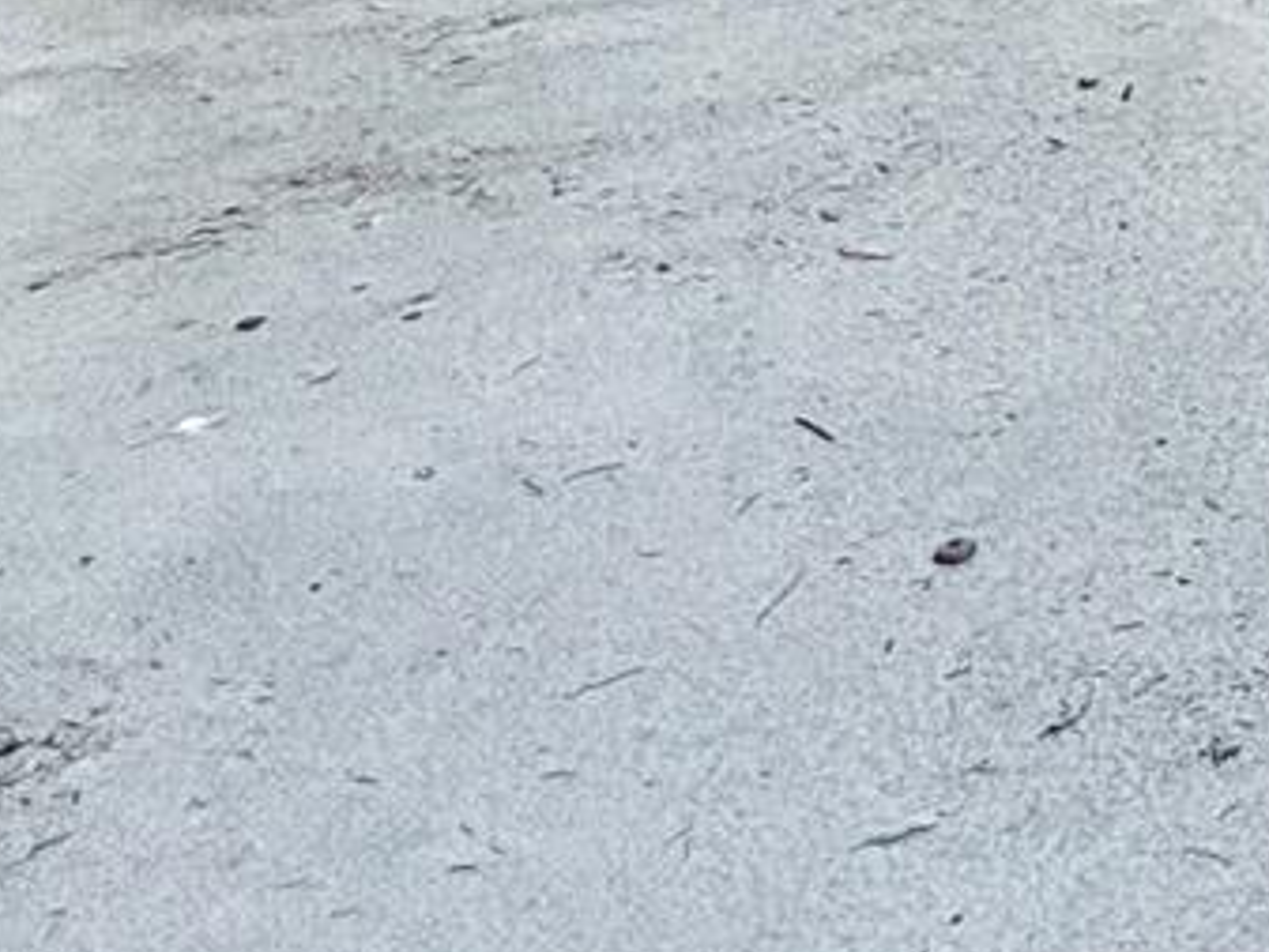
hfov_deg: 17.6
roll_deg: -0.6
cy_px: -1099
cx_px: 2410
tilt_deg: -4.6
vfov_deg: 13.9
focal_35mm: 85
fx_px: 3117
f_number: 2.2
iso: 125
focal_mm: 2.22
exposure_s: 1/134
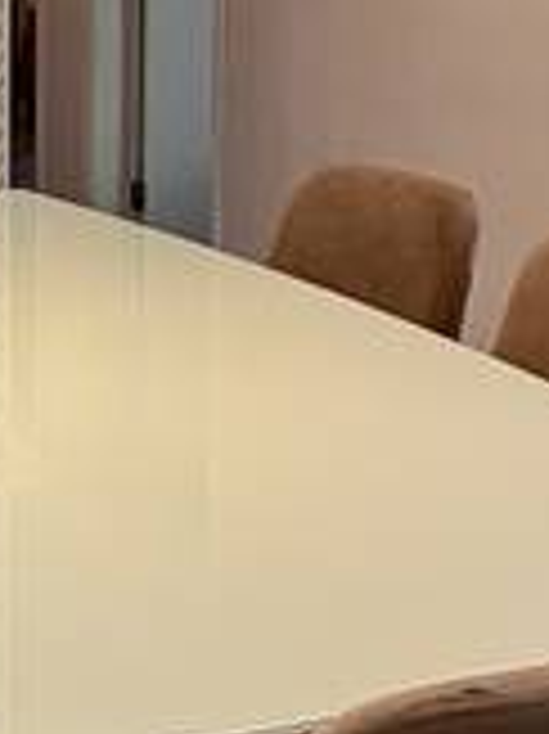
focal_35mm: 93
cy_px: 117
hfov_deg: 15.6
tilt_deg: -8.3
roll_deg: -1.1
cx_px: 27
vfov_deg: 20.8
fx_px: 1969
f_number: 2.2
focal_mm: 2.22
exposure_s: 1/120
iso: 200
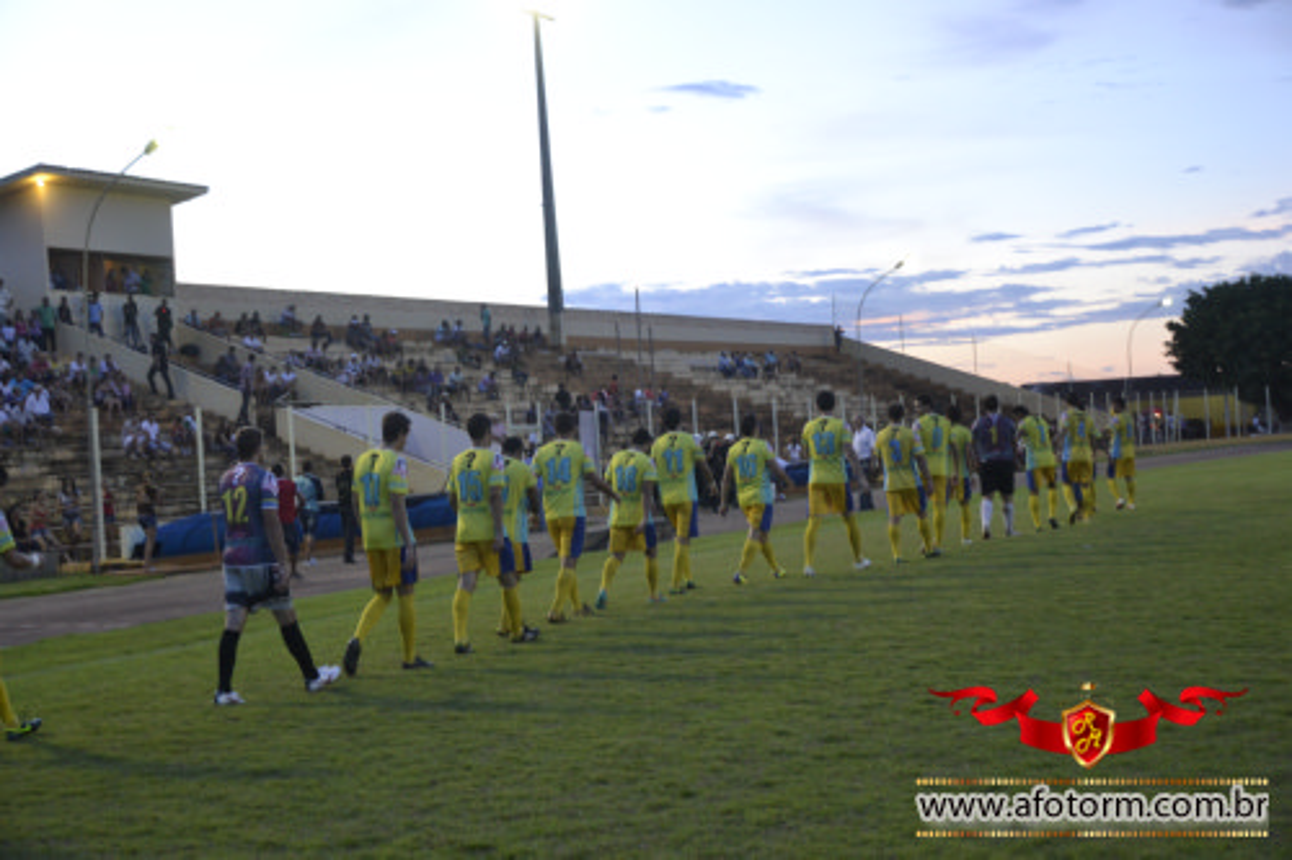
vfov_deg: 25.7
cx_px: 646
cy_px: 430
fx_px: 1883
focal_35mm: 52
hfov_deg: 37.9
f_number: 4.2
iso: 1000
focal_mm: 35
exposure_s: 1/60
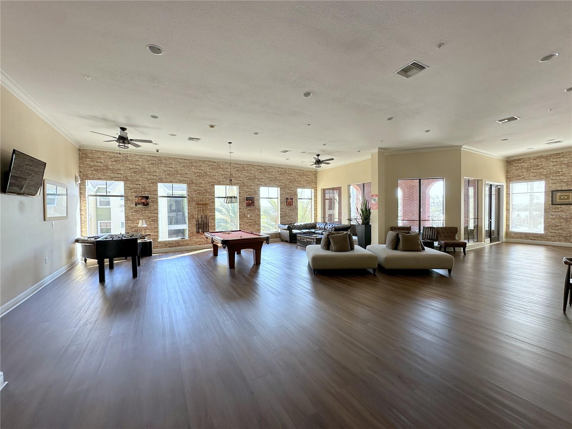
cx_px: 286
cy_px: 214
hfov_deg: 102.1
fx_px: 231
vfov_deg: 85.7
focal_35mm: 14
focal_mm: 2.22
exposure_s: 1/99
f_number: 2.2
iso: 40
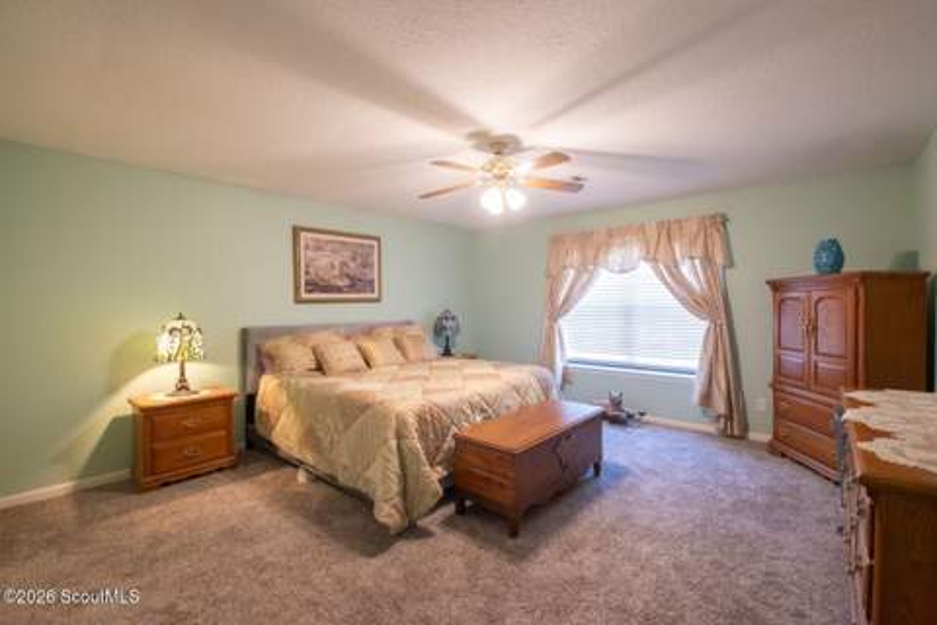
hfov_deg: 100.4
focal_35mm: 15
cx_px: 468
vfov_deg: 77.3
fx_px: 390
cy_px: 312
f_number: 8
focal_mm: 10
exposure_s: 1/10
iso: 1250
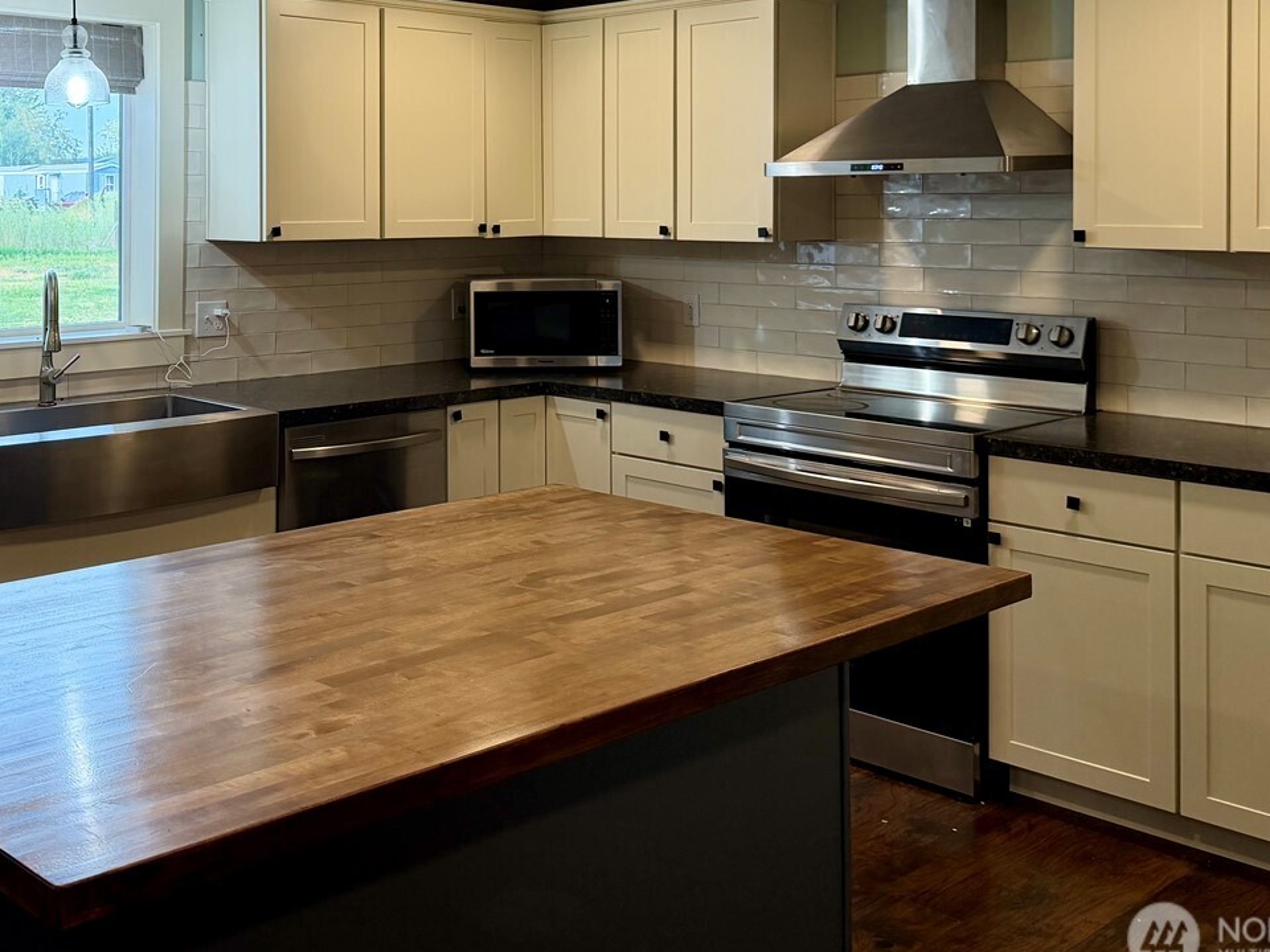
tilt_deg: +0.8
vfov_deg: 34.9
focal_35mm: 40
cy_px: 198
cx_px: 413
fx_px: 1468
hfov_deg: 46.0
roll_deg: -0.1
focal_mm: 6.76
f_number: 1.78
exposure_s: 1/130
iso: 200
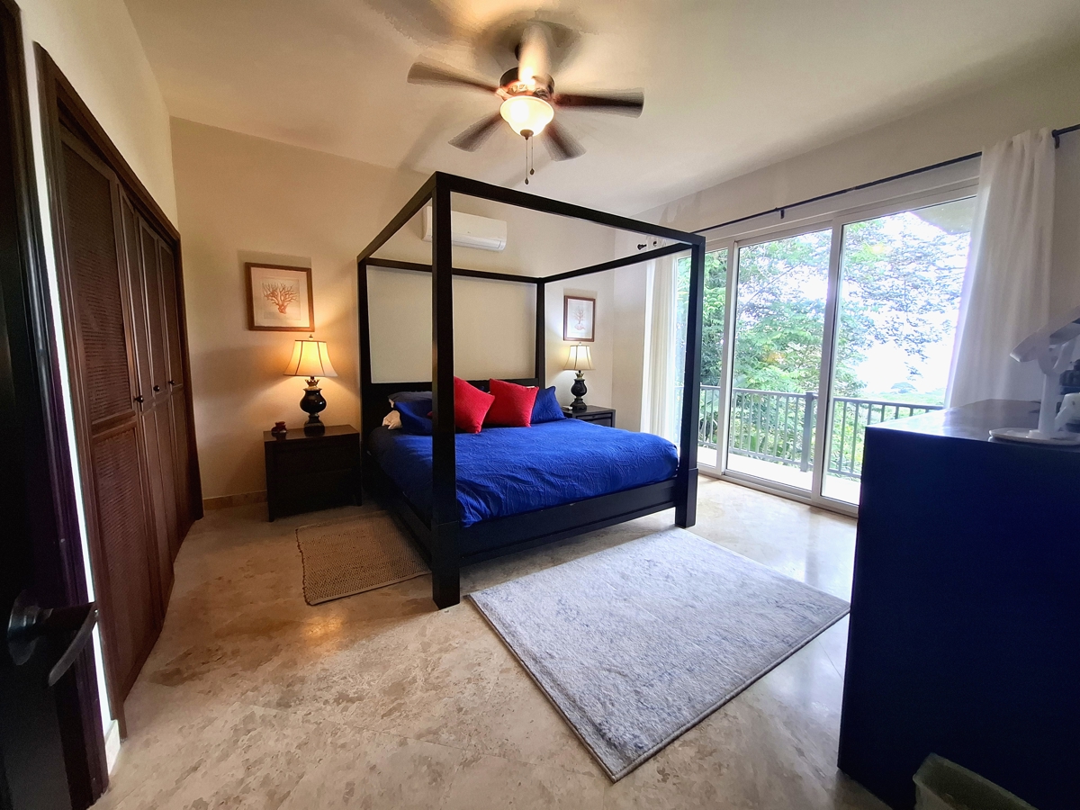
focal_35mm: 13
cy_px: 405
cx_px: 540
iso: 50
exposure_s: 1/40
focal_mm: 1.74
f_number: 2.2
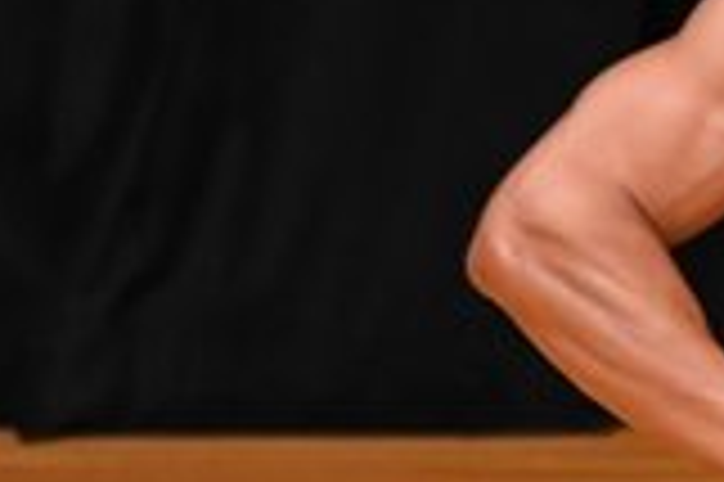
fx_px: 36223
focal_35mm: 1803
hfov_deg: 1.1
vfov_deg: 0.8
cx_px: 1441
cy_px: 266
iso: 3200
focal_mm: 250
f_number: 5.6
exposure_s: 1/400
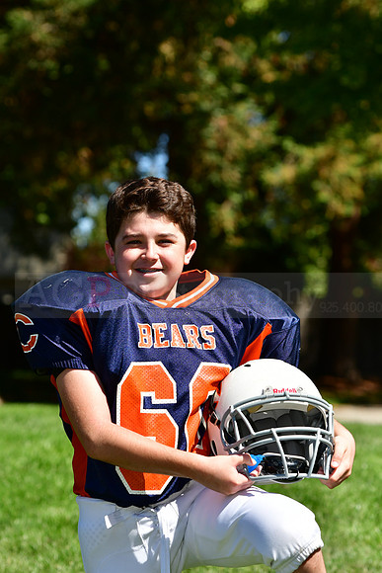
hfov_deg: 8.7
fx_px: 2505
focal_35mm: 158
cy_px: 286
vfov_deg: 13.0
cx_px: 191
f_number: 4.5
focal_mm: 105
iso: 400
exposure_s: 1/4000
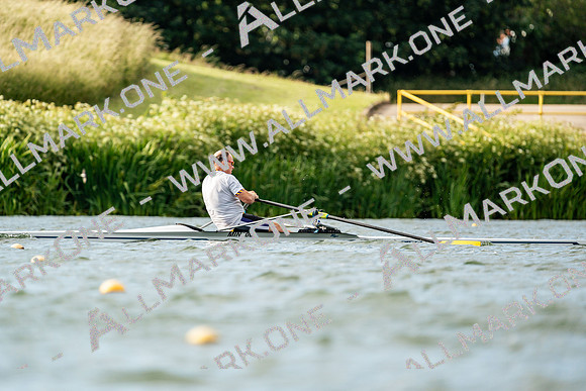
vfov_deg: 2.3
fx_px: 9768
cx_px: 293
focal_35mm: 600
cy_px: 196
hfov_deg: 3.4
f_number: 6.3
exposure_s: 1/2000
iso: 500
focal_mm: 600
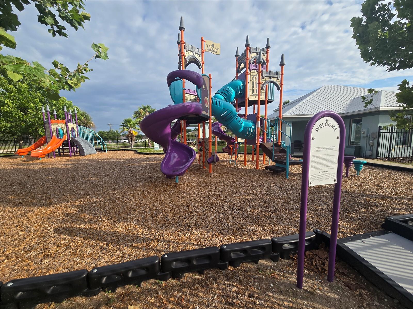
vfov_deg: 89.9
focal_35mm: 13
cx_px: 206
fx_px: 155
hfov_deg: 106.2
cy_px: 154
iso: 50
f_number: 2.2
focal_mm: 2.2
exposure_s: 1/1529
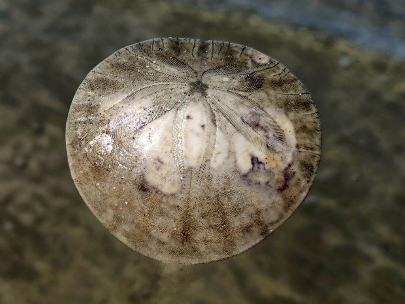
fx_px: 269
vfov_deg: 58.9
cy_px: 152
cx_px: 202
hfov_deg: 73.9
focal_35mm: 23
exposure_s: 1/909
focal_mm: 6.3
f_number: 1.7
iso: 10
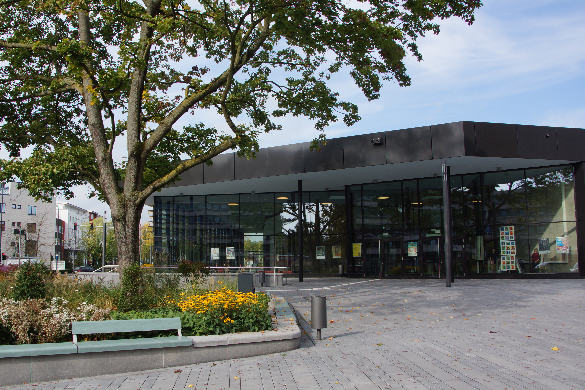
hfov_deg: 60.1
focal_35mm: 31
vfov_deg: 42.3
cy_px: 205
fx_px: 504
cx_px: 260
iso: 100
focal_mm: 18
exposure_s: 1/100
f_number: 10
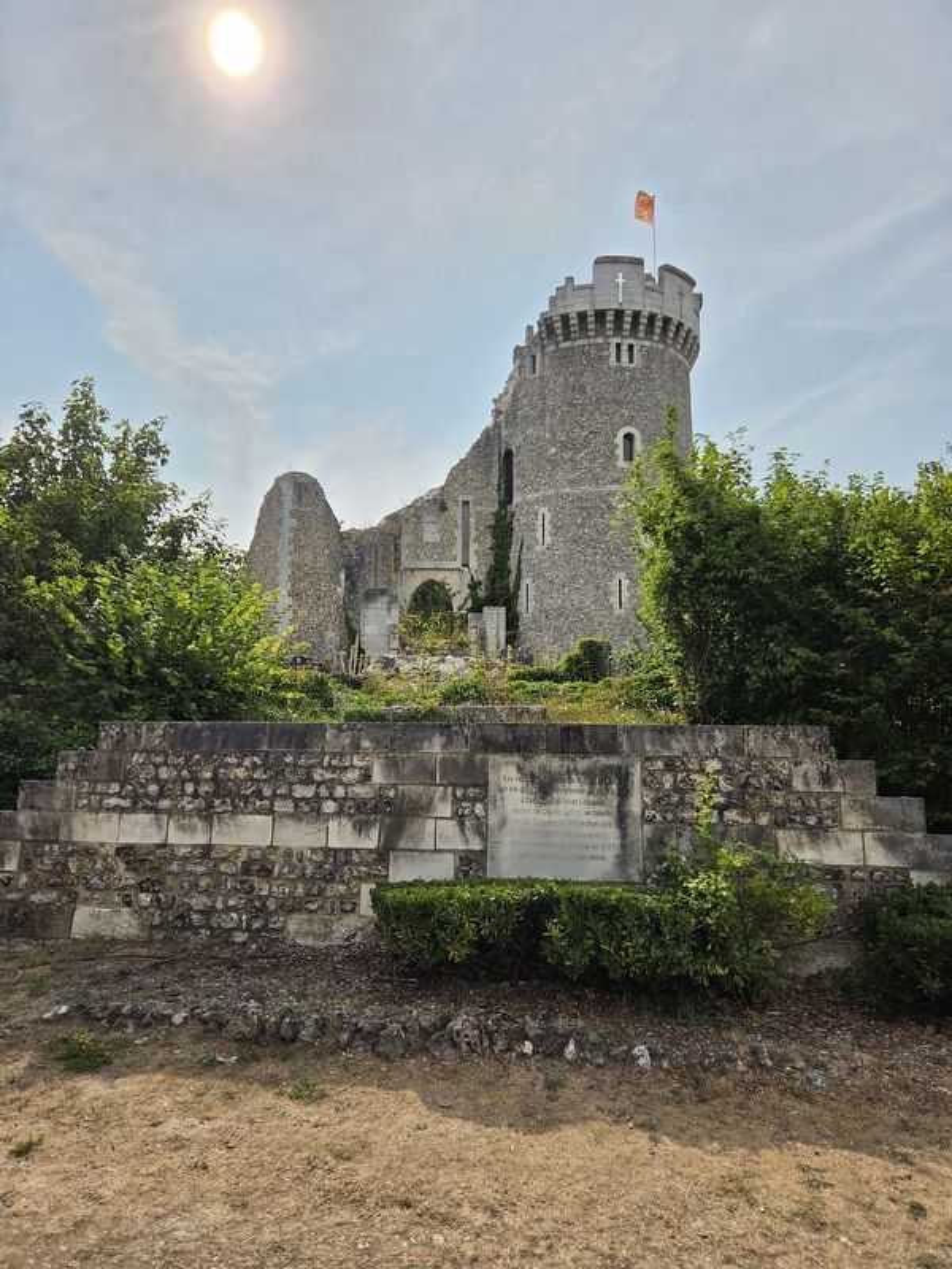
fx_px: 843
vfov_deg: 73.9
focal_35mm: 23
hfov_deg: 58.9
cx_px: 476
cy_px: 634
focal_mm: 5.4
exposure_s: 1/7887
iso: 40
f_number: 1.8
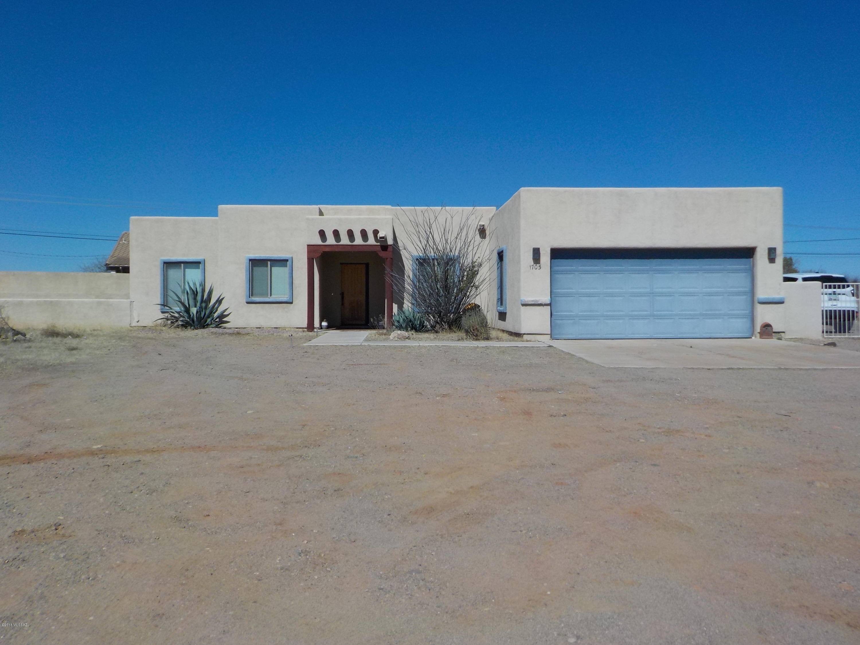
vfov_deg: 46.8
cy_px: 322
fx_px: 745
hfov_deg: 60.0
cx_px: 430
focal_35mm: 30
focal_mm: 4.1
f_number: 6.6
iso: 125
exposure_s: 1/800
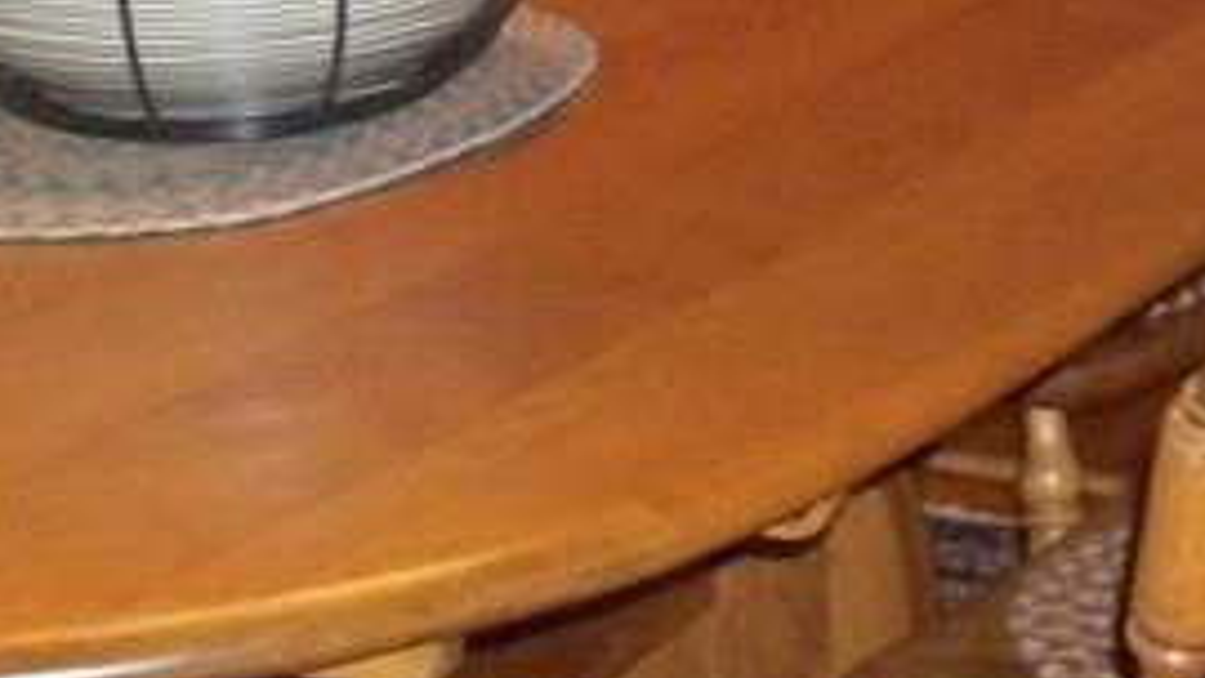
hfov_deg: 15.8
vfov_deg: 9.1
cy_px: -112
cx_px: 1317
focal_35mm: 132
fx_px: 4218
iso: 250
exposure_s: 1/30
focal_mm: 5.7
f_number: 2.9
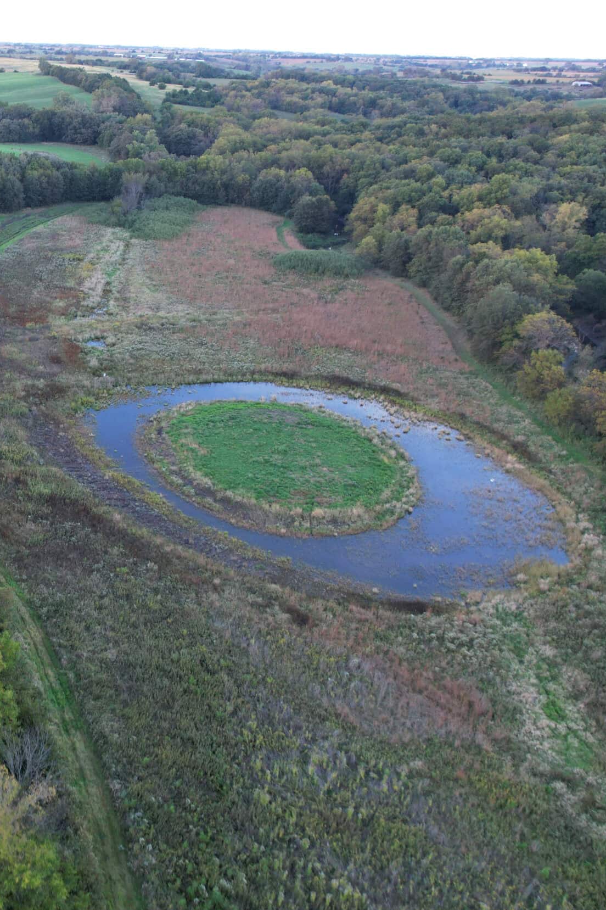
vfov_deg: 55.8
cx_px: 4
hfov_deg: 35.3
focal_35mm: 34
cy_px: 456
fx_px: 859
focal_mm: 8.4
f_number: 2.8
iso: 140
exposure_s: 1/60
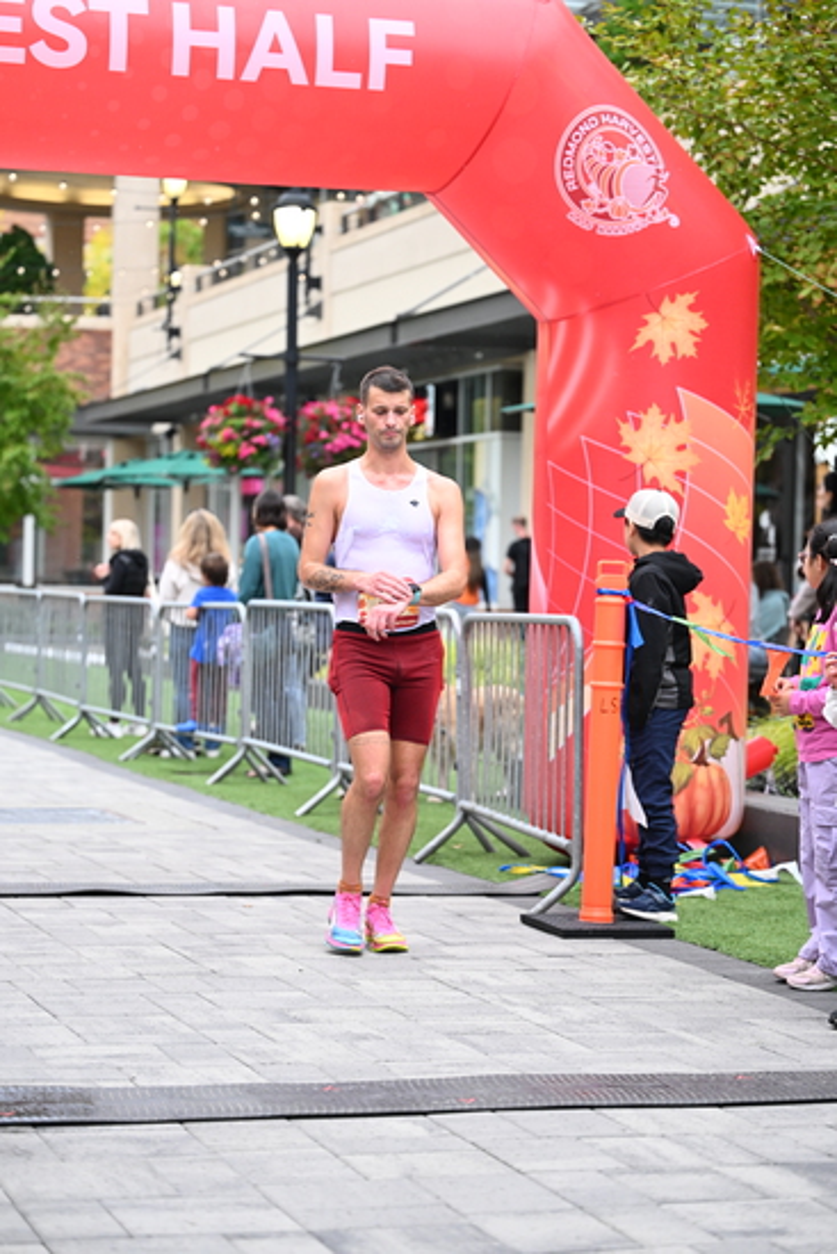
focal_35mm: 79
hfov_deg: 17.3
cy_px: 627
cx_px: 418
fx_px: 2753
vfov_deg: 25.7
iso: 1600
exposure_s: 1/1250
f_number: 2.8
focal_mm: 79
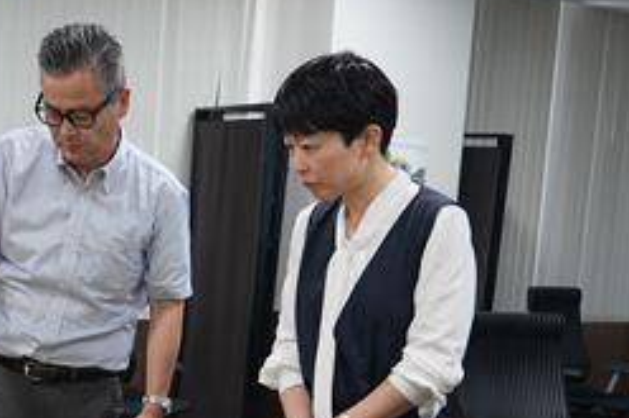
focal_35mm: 80
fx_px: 1397
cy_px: 436
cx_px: 155
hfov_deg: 25.1
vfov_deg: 16.6
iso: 200
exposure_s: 1/40
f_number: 4.5
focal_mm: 33
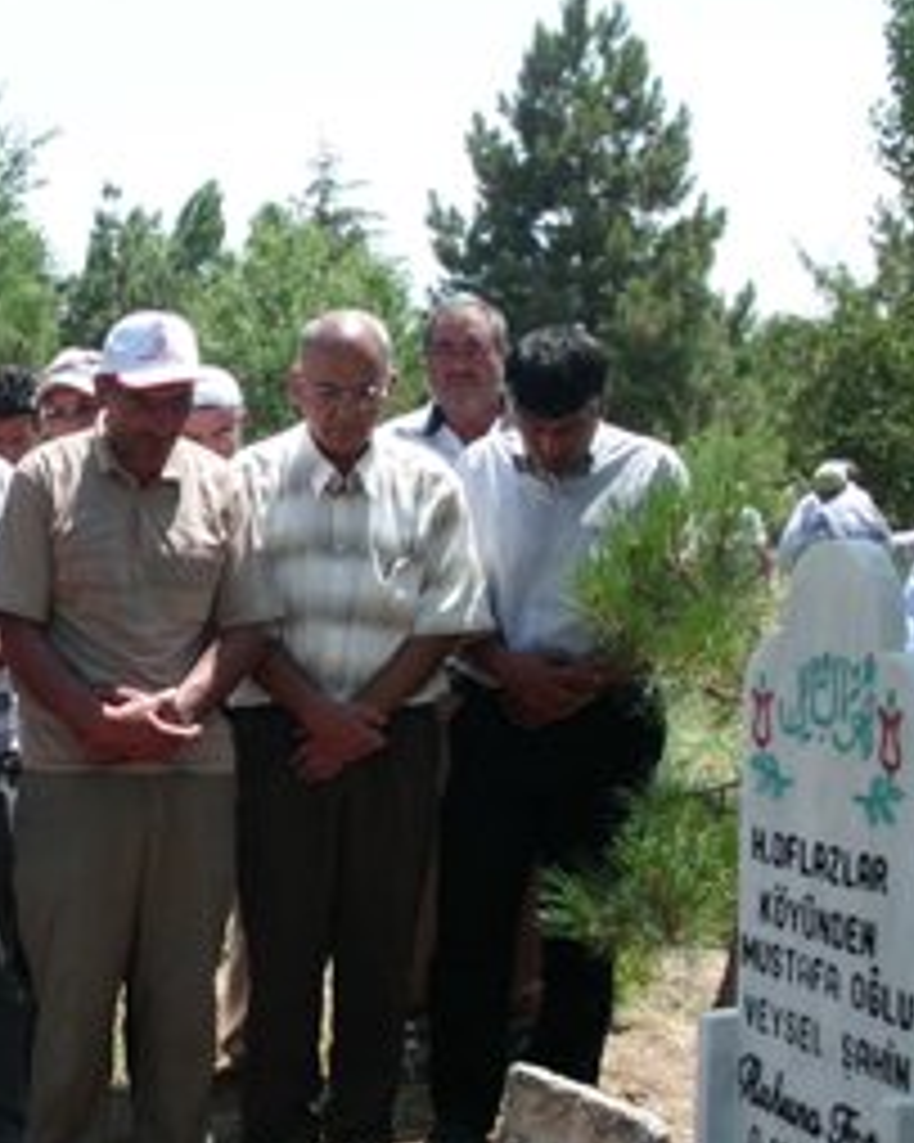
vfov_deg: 30.5
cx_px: -18
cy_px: 616
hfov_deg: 23.5
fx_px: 2098
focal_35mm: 62
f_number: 7.3
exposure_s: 1/160
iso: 100
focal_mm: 6.3
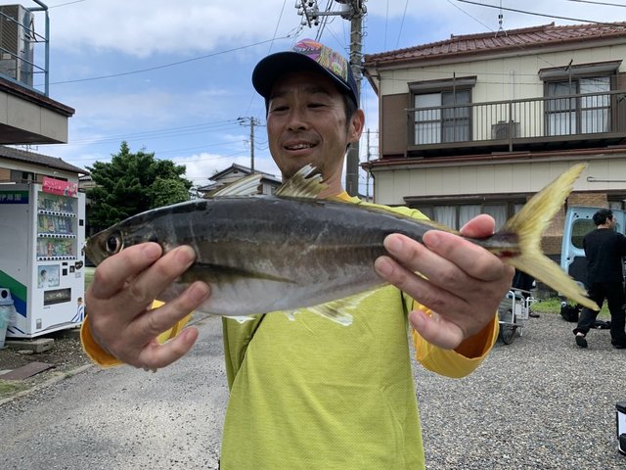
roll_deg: +0.4
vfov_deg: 53.1
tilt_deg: -1.3
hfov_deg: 67.3
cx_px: 313
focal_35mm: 26
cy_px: 235
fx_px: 470
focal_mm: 4.25
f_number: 1.8
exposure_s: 1/727
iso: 25
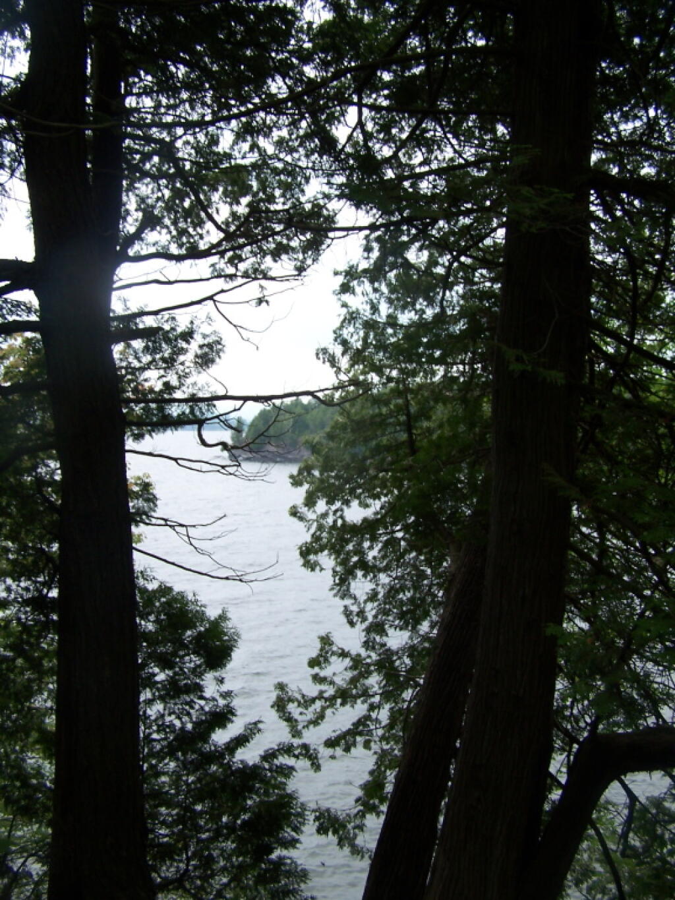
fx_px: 988
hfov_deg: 37.7
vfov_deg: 49.0
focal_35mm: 38
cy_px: 450
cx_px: 338
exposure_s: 1/500
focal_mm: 6.3
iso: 80
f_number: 2.8
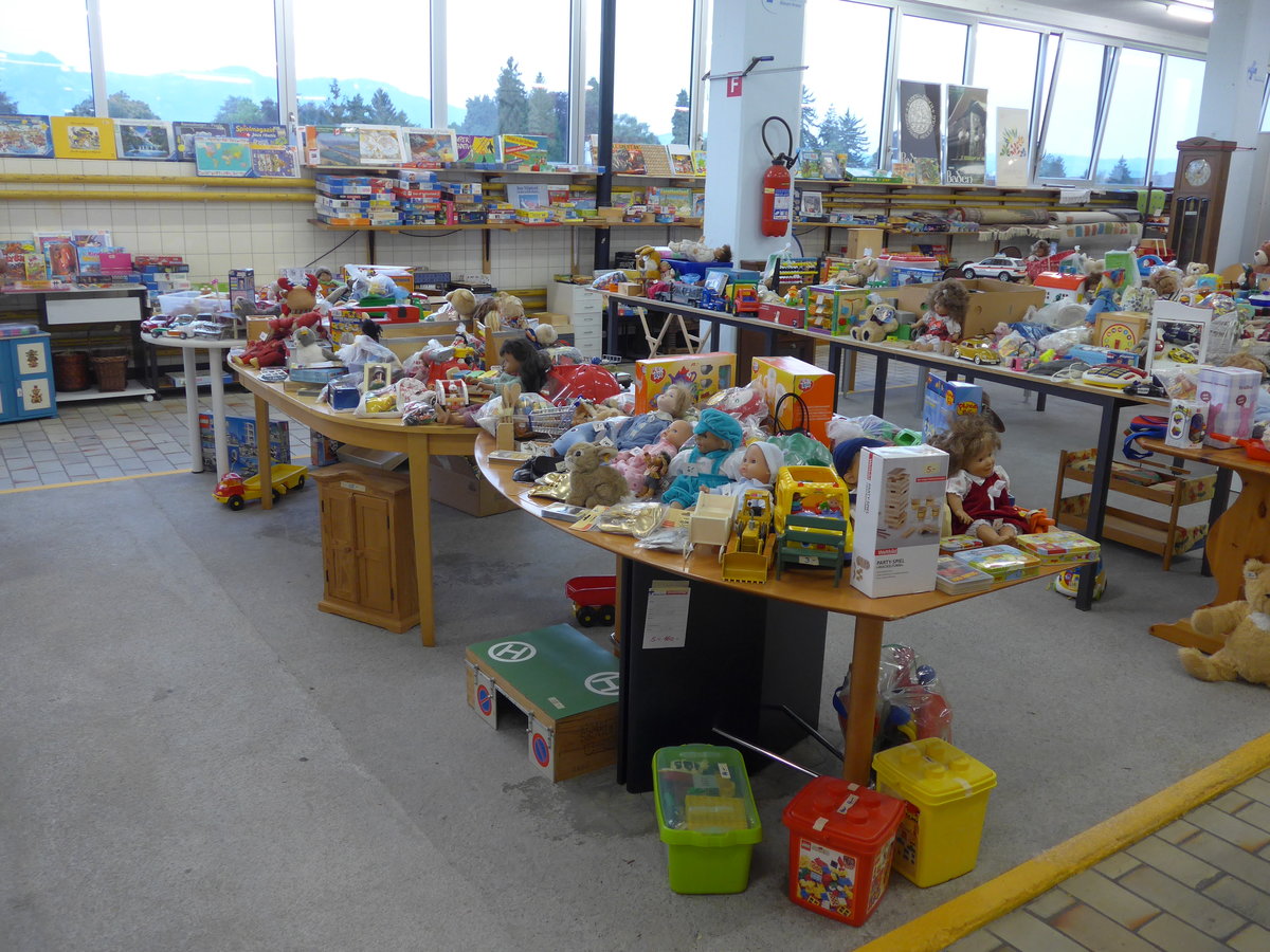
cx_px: 635
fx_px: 1064
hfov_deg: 61.7
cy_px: 476
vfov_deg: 48.2
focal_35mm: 29
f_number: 2
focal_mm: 6
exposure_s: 1/60
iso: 200
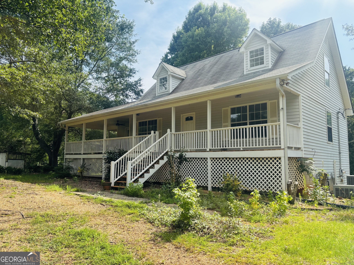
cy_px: 132
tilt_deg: +7.5
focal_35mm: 26
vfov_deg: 53.1
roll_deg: -2.4
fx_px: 266
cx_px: 177
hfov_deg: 67.3
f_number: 1.6
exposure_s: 1/1783
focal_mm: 5.96
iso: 50
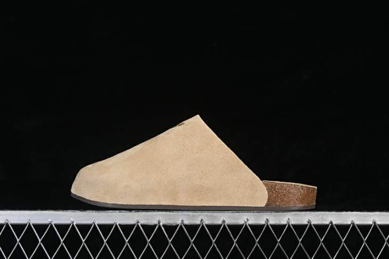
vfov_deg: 18.2
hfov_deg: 27.0
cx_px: 194
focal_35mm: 75
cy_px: 130
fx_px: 810
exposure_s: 1/80
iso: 160
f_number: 8
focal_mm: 50
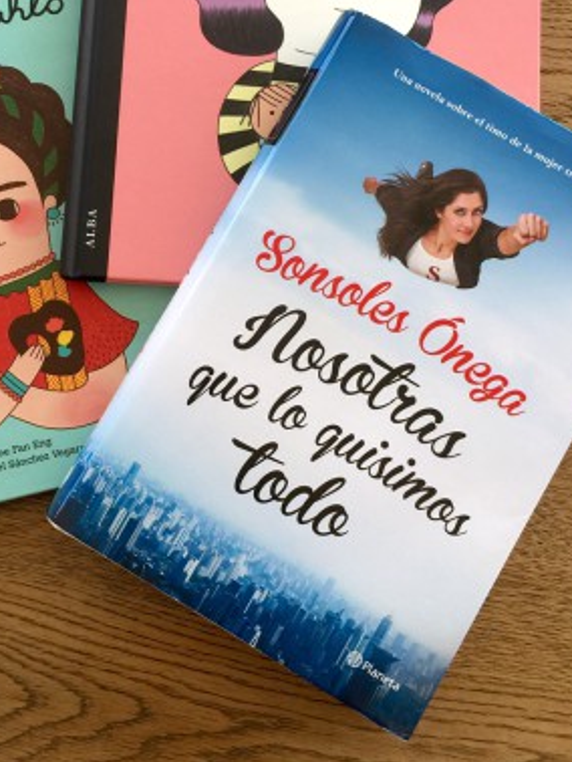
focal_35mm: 46
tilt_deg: -79.1
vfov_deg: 40.9
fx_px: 1012
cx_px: 218
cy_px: 280
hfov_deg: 31.4
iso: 32
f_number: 2.2
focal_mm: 4.15
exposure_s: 1/30
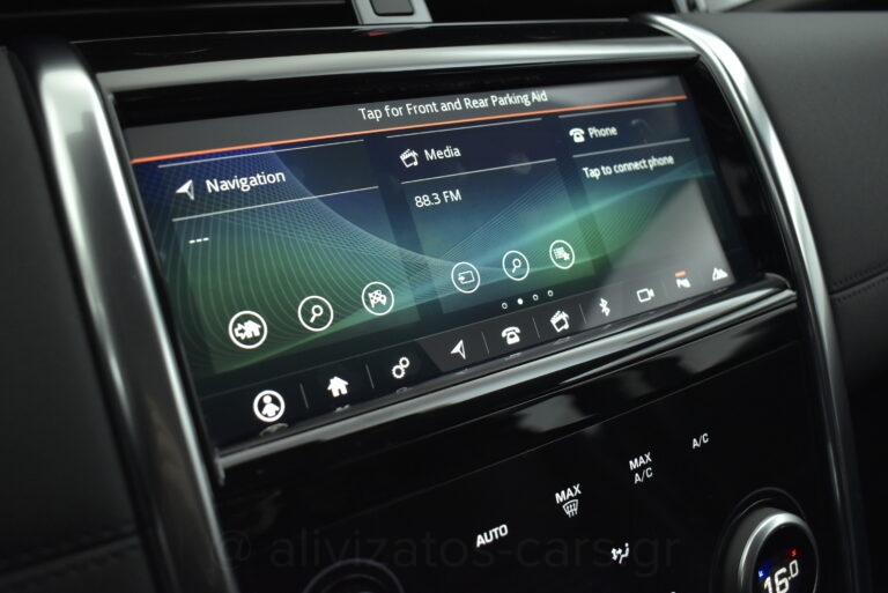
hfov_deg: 59.5
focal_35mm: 32
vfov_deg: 41.8
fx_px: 777
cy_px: 296
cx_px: 444
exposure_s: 1/125
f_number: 3.8
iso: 1600
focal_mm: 21
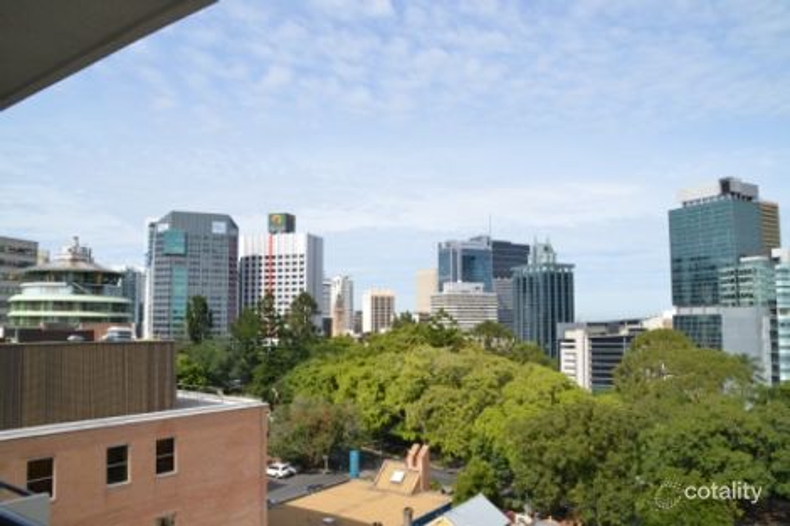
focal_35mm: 27
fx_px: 592
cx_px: 395
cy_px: 263
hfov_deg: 67.4
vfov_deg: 47.9
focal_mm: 18
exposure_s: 1/320
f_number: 10
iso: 200
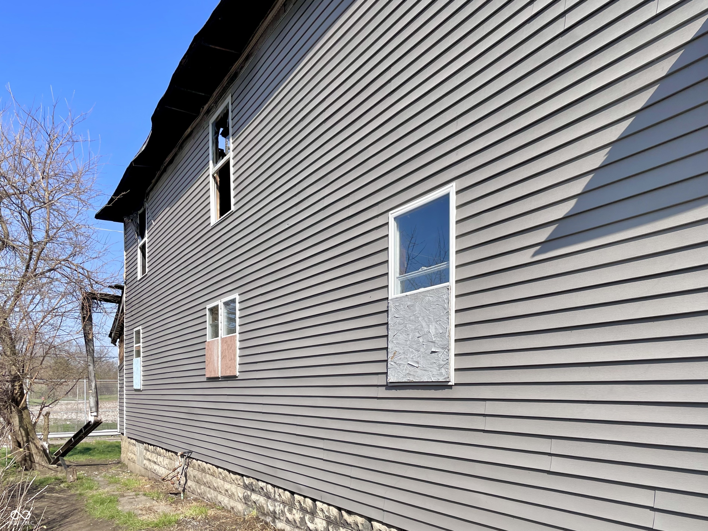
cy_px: 266
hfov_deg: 67.3
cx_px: 354
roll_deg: -1.5
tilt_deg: +10.6
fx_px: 532
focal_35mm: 26
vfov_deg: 53.1
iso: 32
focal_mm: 4.2
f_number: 1.6
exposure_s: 1/3040
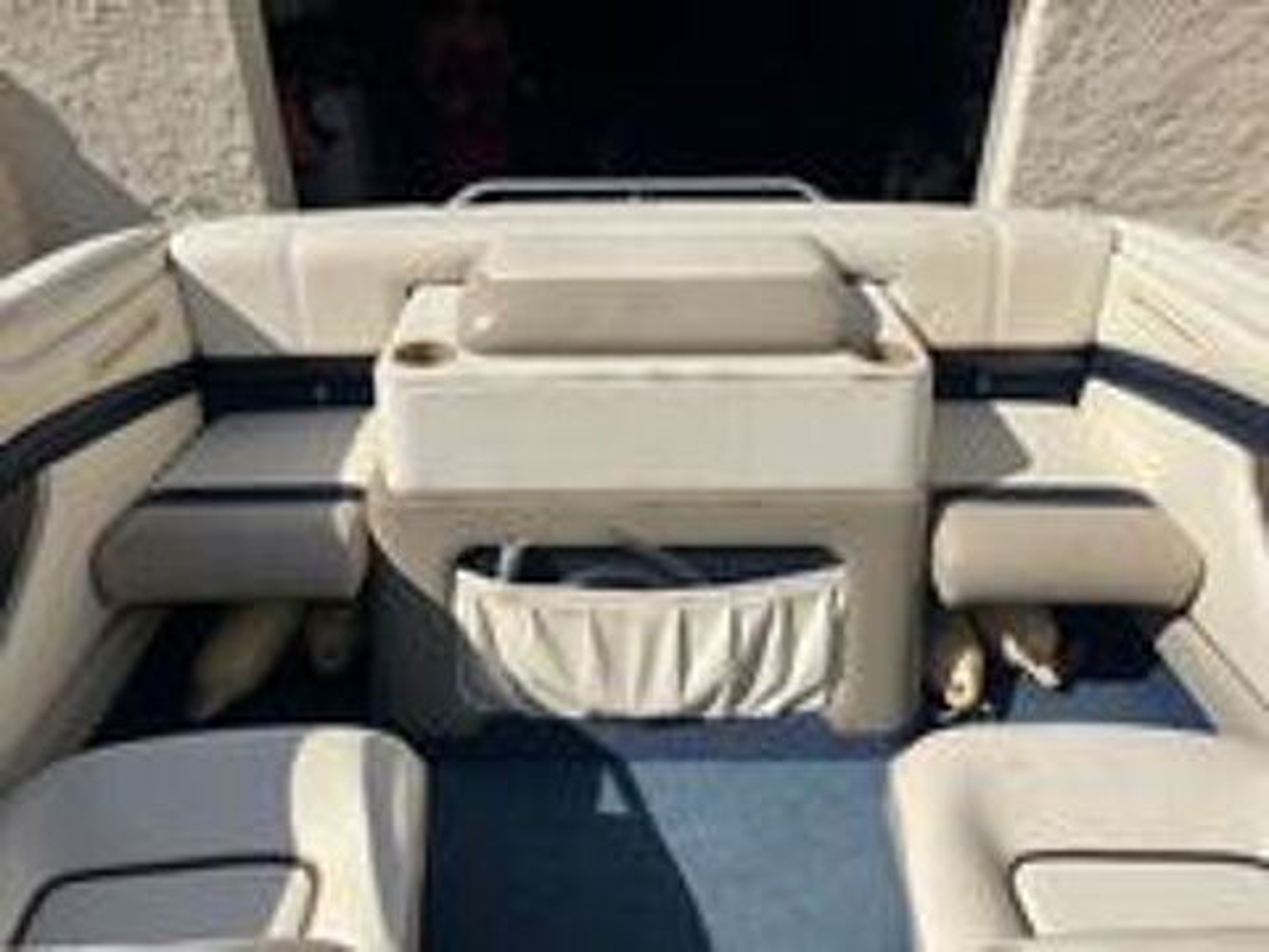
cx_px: 634
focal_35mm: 26
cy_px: 476
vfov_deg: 53.1
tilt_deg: -32.8
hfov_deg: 67.3
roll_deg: +1.0
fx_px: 953
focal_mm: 5.1
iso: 50
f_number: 1.6
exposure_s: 1/7353
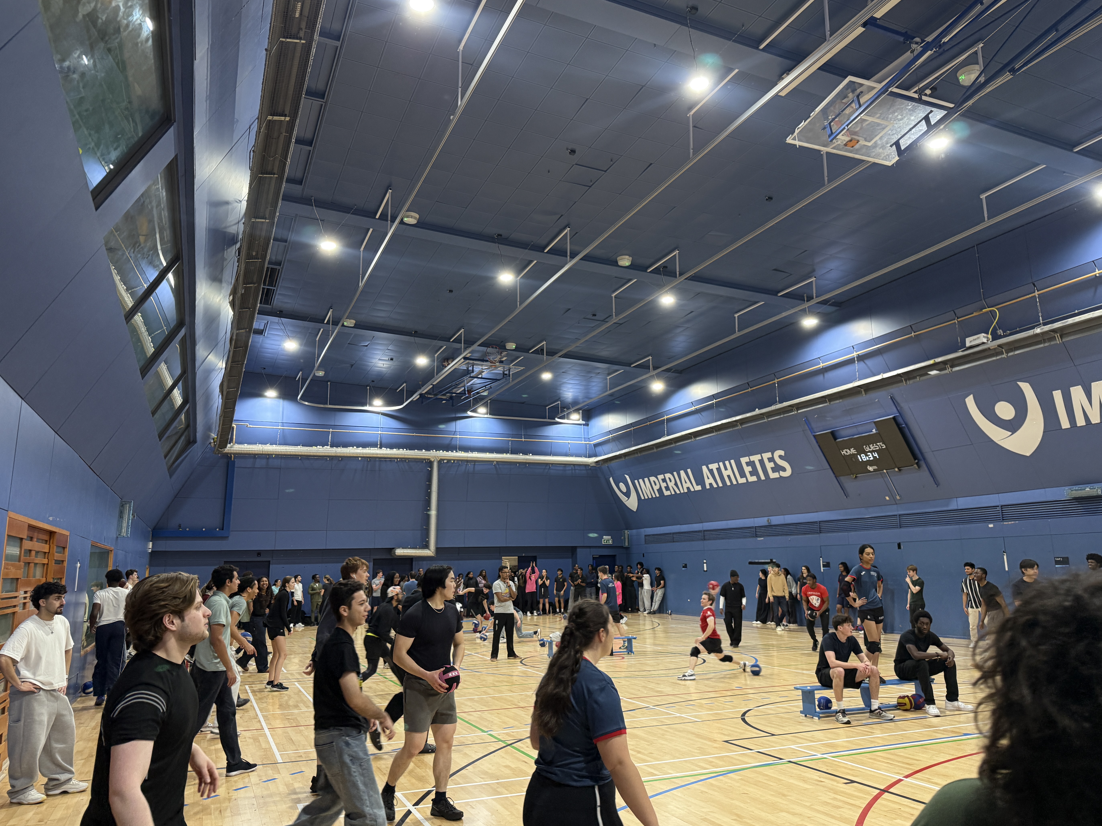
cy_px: 402
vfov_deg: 54.9
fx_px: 796
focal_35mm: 25
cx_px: 545
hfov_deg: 69.4
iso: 250
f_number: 1.78
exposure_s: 1/100
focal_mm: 6.76
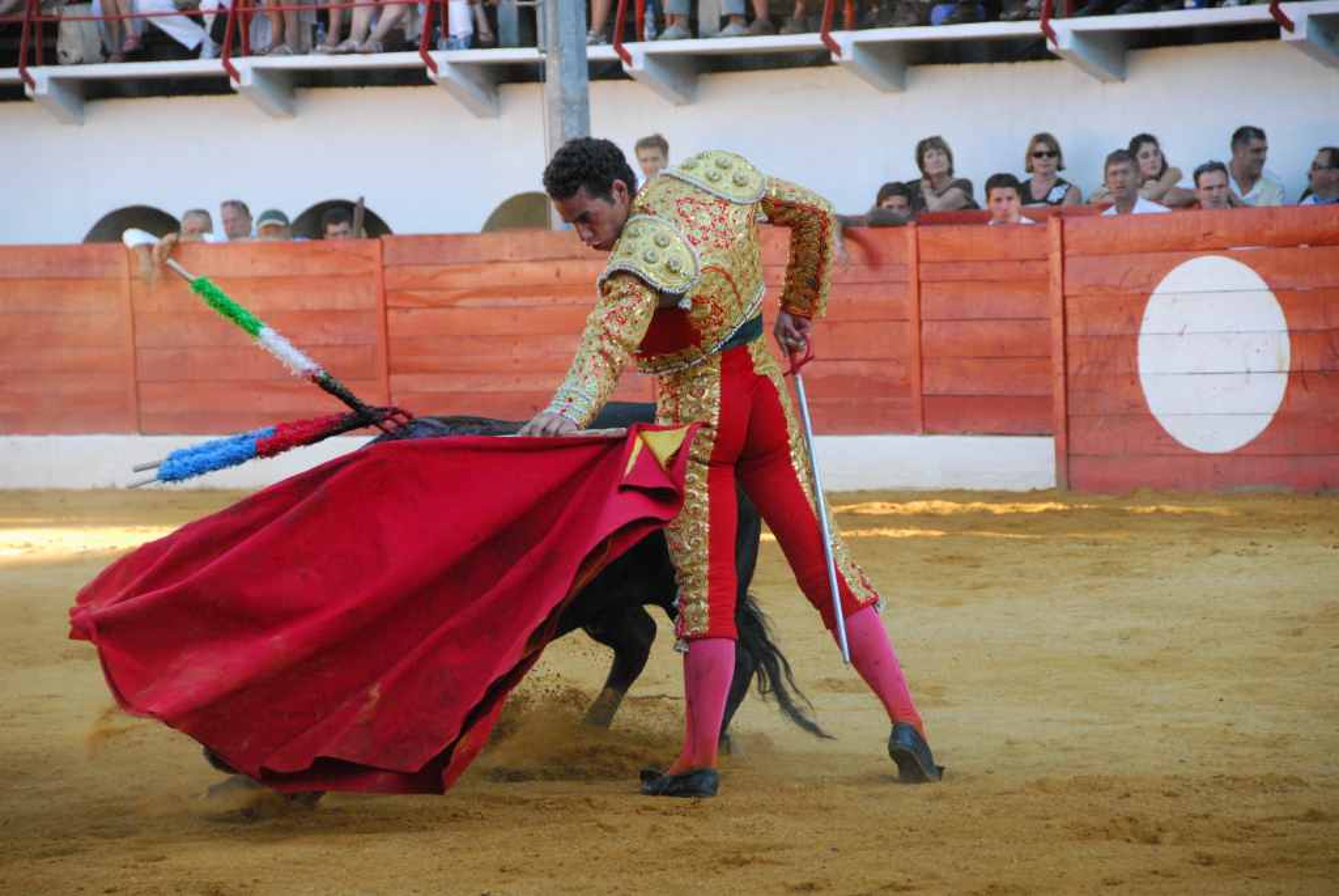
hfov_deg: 12.2
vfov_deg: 8.2
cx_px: 670
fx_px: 6255
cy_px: 448
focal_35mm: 168
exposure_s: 1/500
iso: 1600
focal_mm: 112
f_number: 5.3
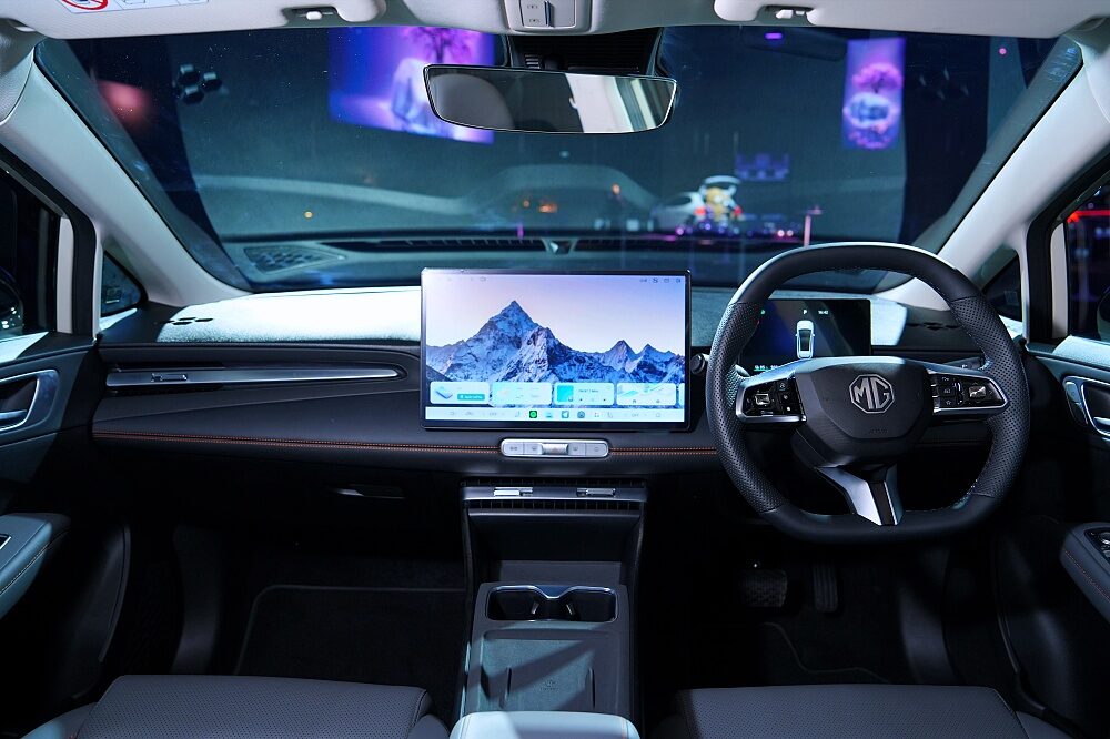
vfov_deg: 53.1
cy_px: 370
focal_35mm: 24
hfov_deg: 73.8
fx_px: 740
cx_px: 555
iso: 640
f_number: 4
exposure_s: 1/200
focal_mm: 24
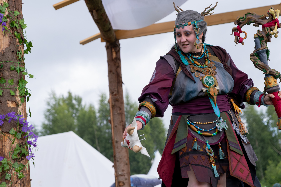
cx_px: 160
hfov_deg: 21.4
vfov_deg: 14.4
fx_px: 741
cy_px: 81
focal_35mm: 95
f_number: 3.6
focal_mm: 55
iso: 800
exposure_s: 1/800
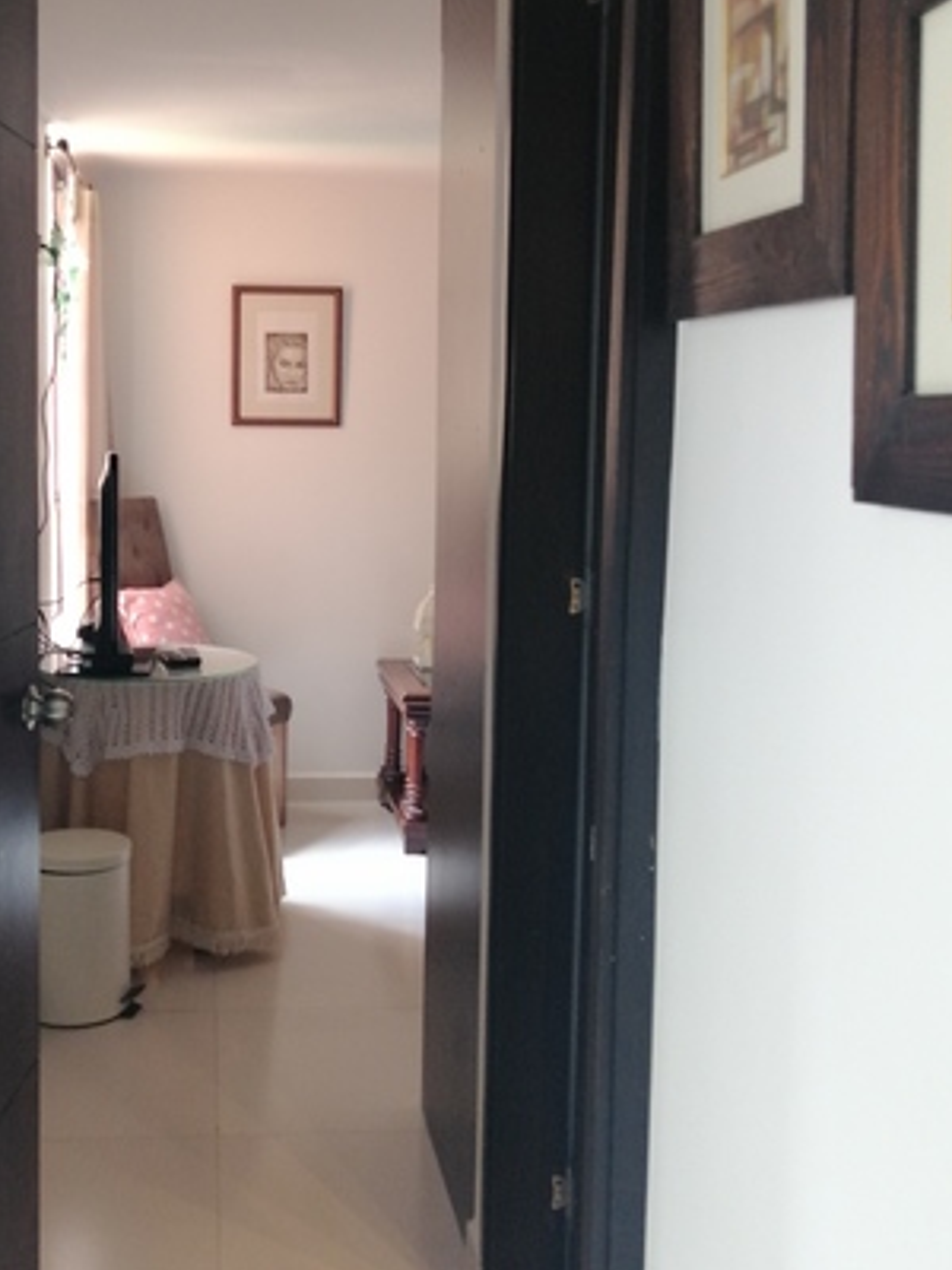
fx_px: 1430
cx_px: 327
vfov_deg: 47.8
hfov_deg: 36.5
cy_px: 572
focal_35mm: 39
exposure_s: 1/30
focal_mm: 3.95
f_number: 1.8
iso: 160
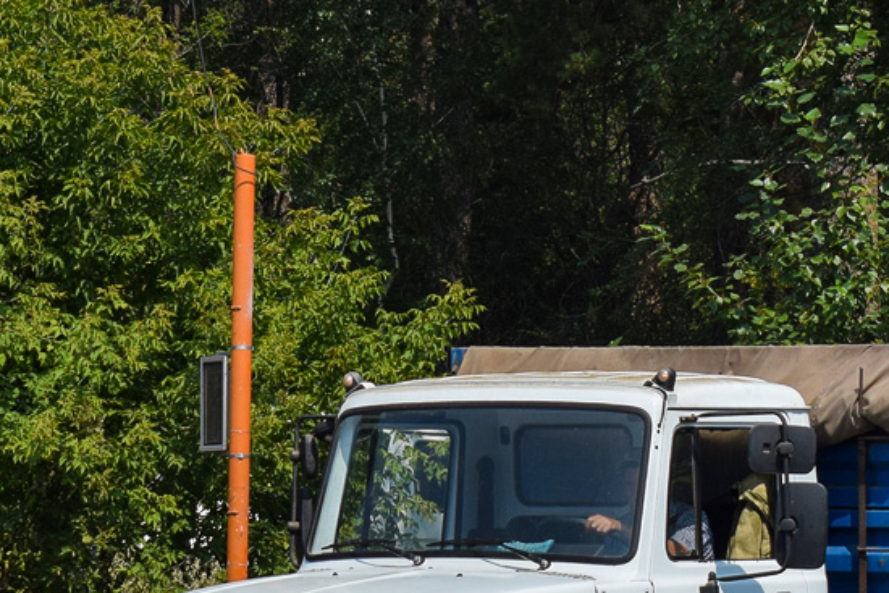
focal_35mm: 157
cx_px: 711
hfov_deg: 13.0
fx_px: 3878
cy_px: 494
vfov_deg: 8.7
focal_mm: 48
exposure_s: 1/1000
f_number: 7.1
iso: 200
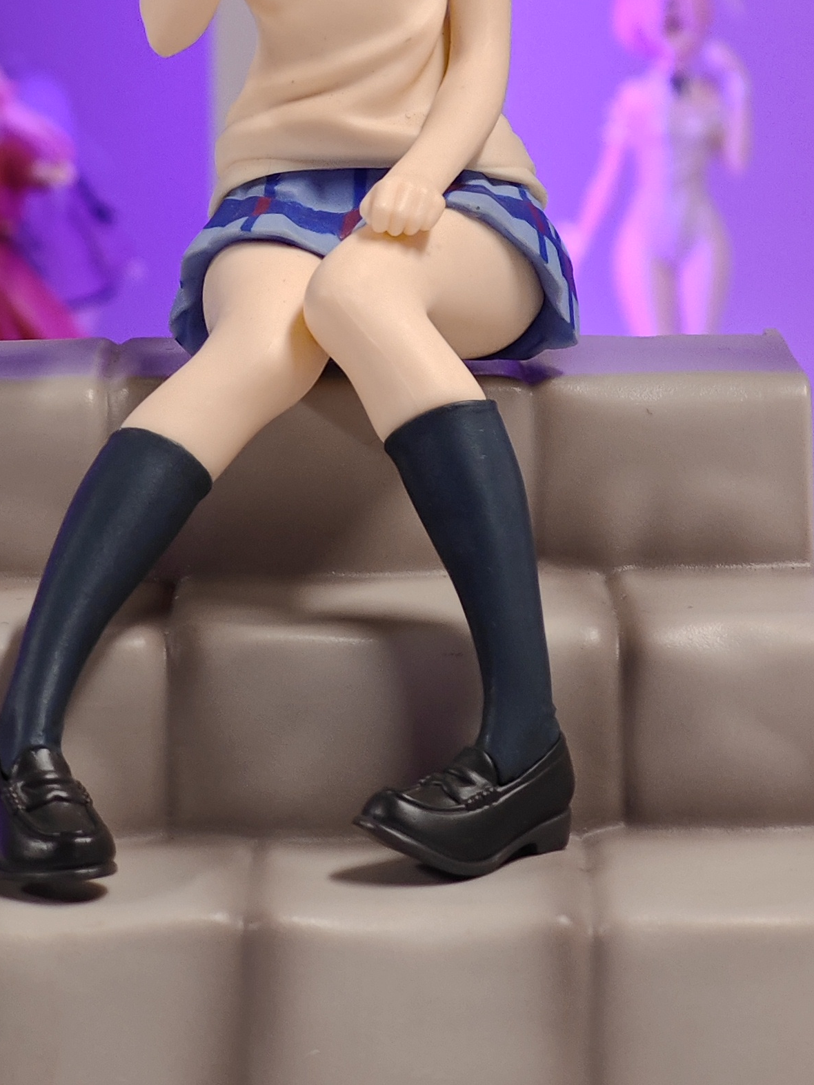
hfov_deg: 8.9
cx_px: 528
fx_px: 5204
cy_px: 175
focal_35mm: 166
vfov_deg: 11.8
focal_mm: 7.48
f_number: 2.4
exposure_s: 1/20.7
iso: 400
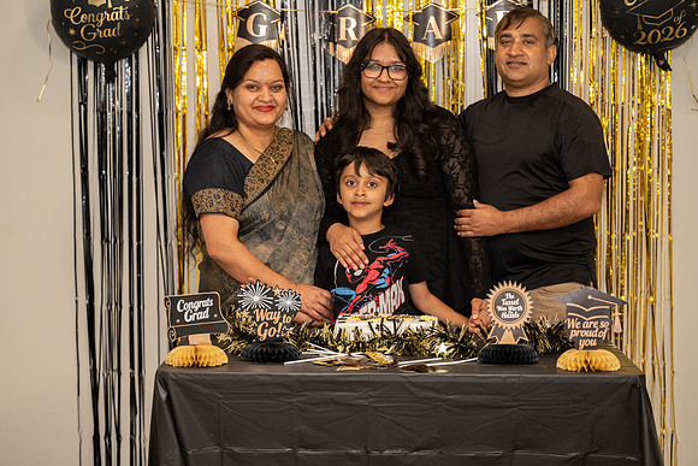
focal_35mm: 81
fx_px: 1578
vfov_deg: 16.8
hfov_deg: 24.9
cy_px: 233
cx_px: 349
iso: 1250
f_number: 3.2
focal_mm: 80
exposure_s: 1/160
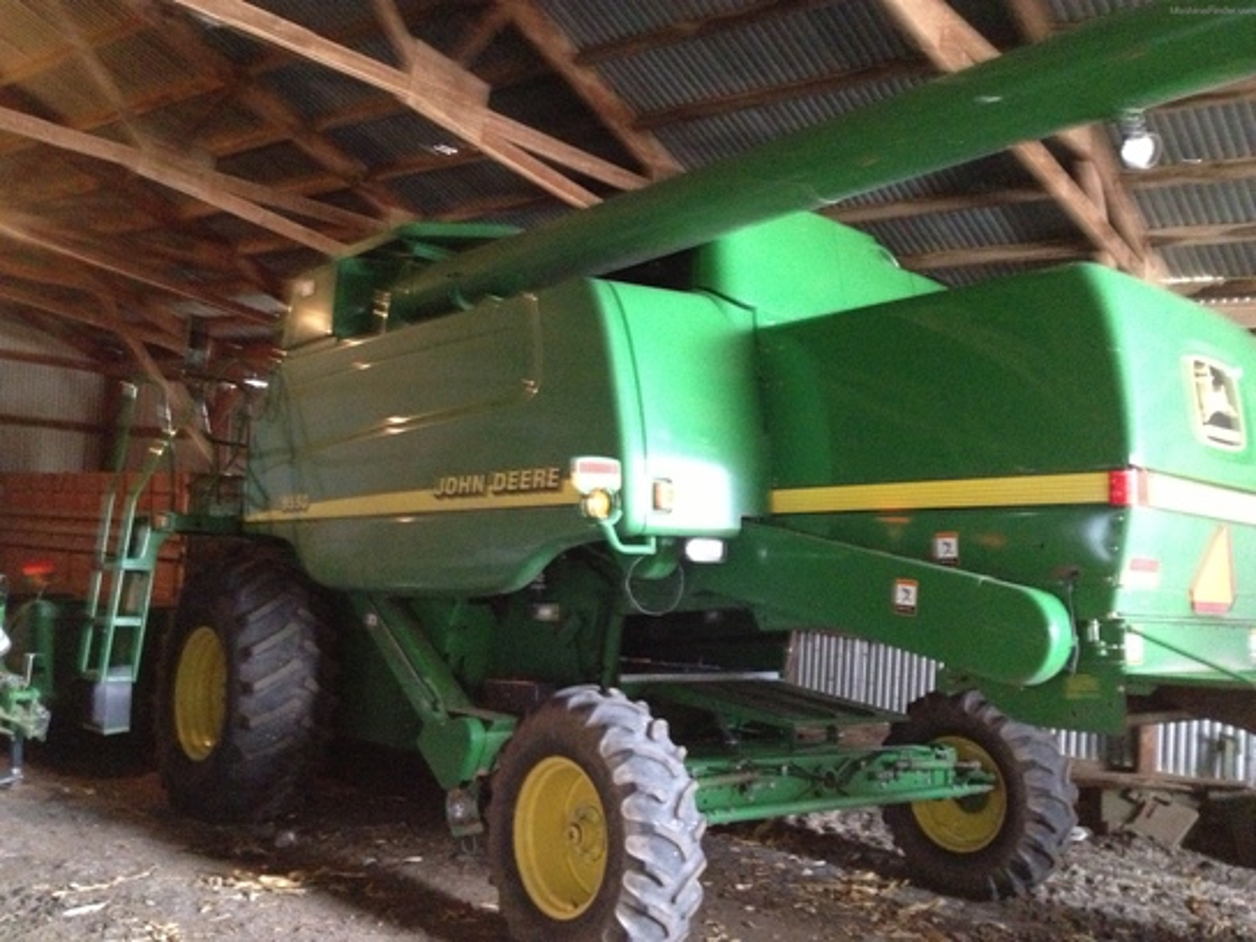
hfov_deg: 52.6
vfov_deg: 40.7
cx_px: 628
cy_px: 471
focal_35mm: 35
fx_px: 1270
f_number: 2.4
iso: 800
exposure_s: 1/15
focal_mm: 4.28
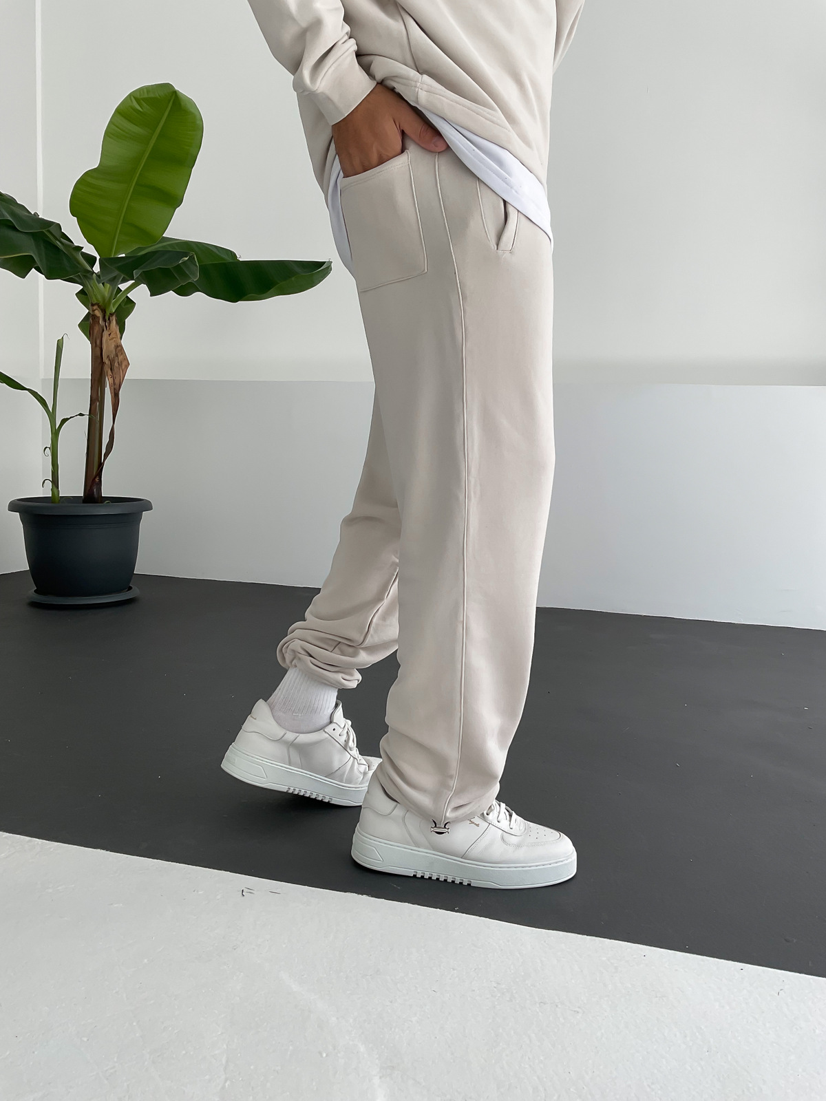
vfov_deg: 61.7
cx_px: 413
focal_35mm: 29
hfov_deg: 48.2
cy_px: 550
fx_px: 923
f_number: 1.8
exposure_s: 1/160
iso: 16
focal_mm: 3
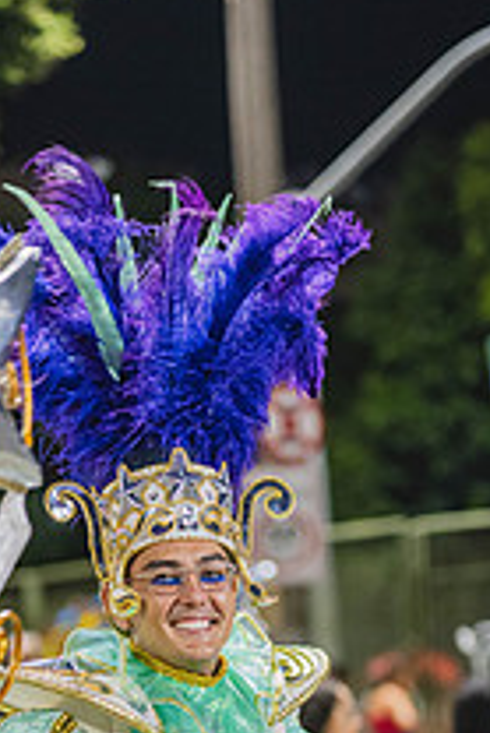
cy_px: 740
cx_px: 187
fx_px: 2201
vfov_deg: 18.4
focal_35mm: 108
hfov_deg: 12.7
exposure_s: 1/250
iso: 2000
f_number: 1.2
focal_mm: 50
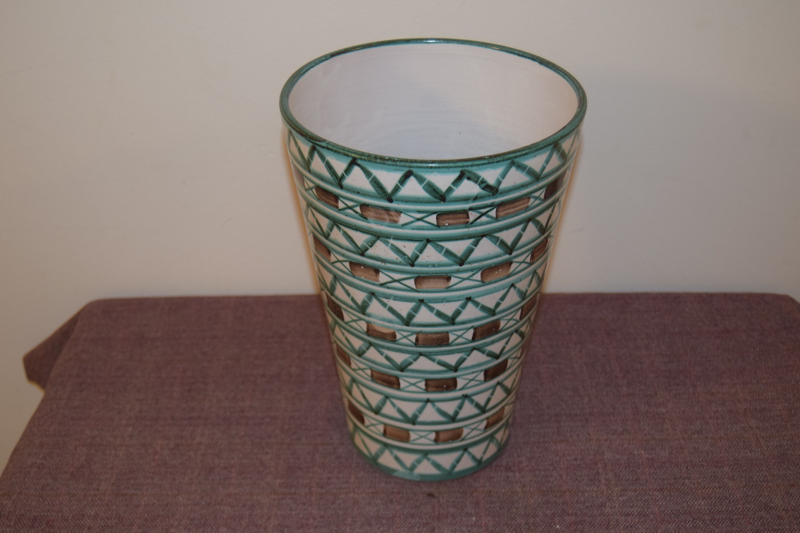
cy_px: 270
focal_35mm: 40
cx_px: 394
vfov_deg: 33.4
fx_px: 889
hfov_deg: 48.5
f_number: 4
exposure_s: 1/60
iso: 560
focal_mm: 26
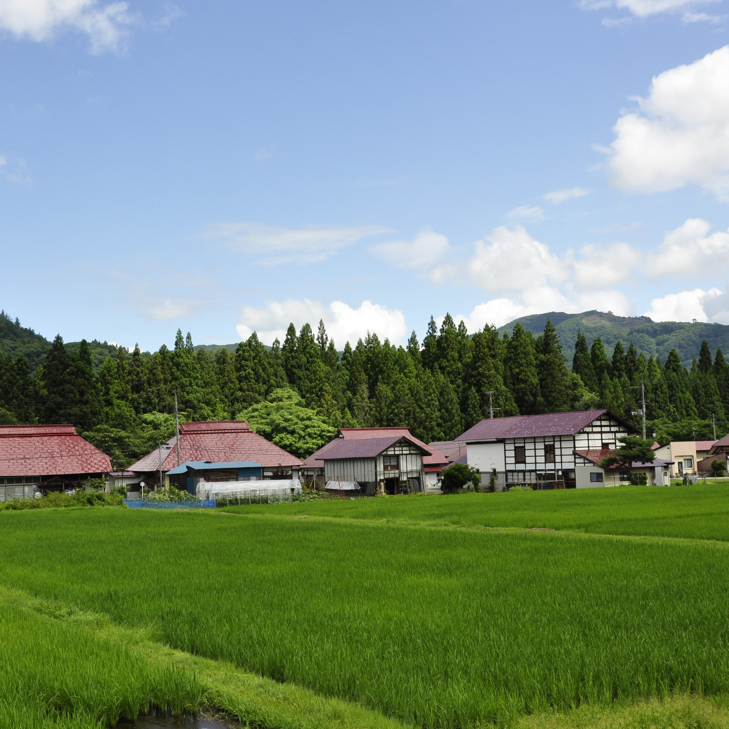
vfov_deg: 36.1
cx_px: 275
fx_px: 1120
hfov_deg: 35.9
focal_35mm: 47
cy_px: 358
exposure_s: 1/500
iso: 500
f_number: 11
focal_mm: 24
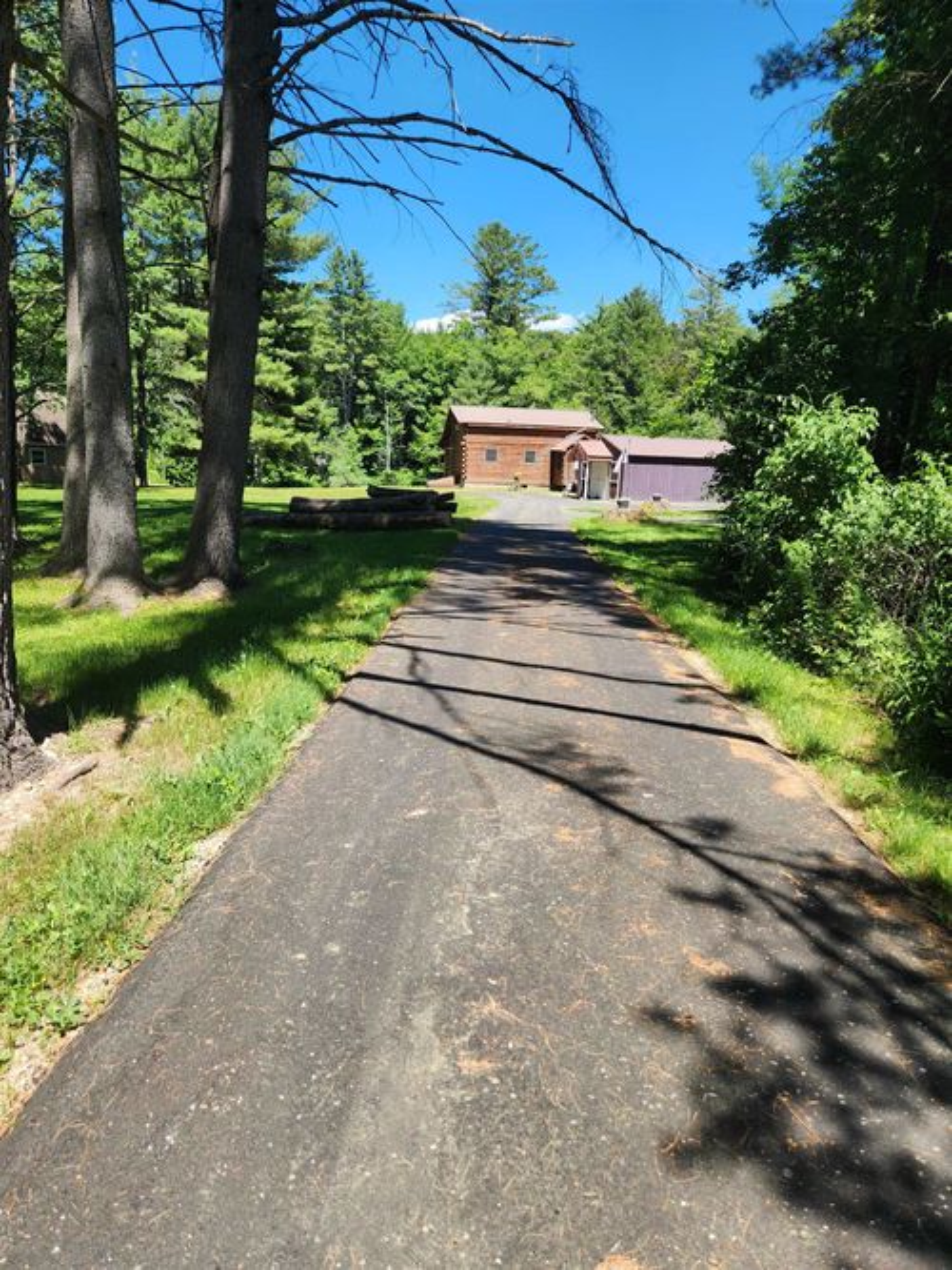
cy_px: 635
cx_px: 476
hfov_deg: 58.9
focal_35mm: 23
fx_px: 844
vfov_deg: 73.9
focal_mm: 5.4
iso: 20
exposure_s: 1/690
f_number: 1.8
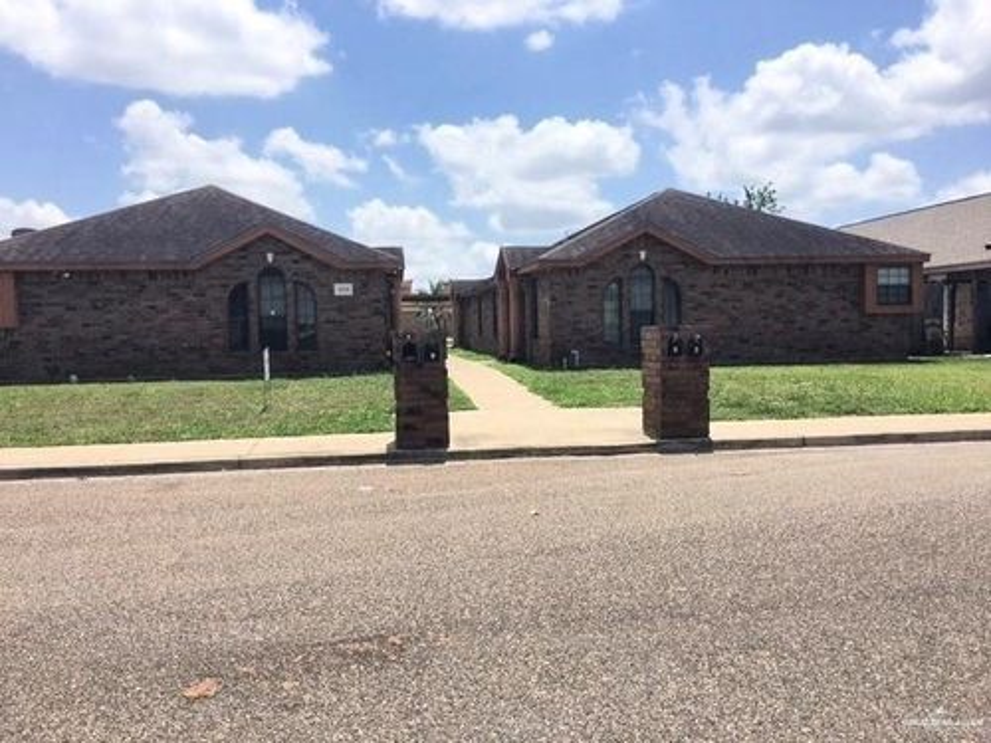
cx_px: 496
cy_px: 372
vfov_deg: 48.2
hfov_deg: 61.7
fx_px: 830
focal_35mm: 29
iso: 25
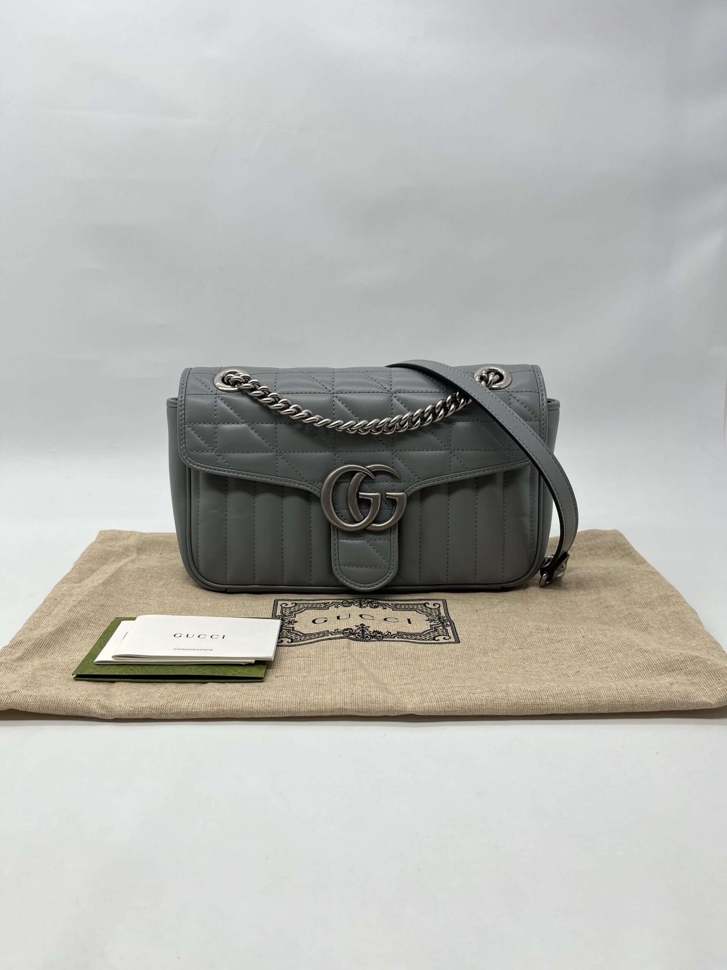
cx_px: 364
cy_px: 485
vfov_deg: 67.3
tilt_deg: -15.1
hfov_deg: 53.1
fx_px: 728
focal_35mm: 26
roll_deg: +0.0
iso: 40
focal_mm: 5.1
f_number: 1.6
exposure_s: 1/205
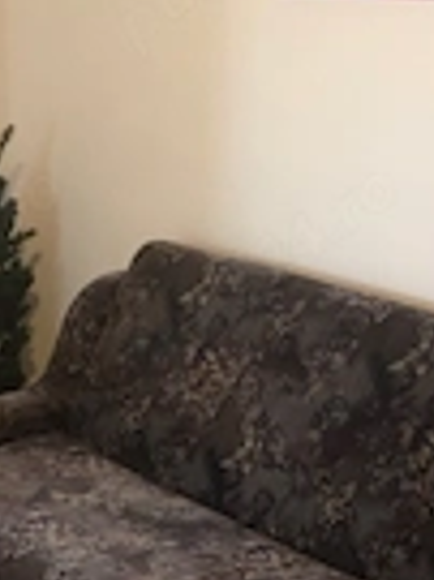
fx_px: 1390
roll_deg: -1.1
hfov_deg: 17.4
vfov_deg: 23.6
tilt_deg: -16.0
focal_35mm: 83
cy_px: 327
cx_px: 9
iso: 100
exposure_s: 1/4
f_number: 1.8
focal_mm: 3.99
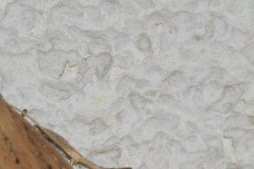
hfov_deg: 3.2
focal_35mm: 638
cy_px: 172
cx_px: 50
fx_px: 4503
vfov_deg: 2.2
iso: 320
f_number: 5.6
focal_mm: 140
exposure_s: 1/60
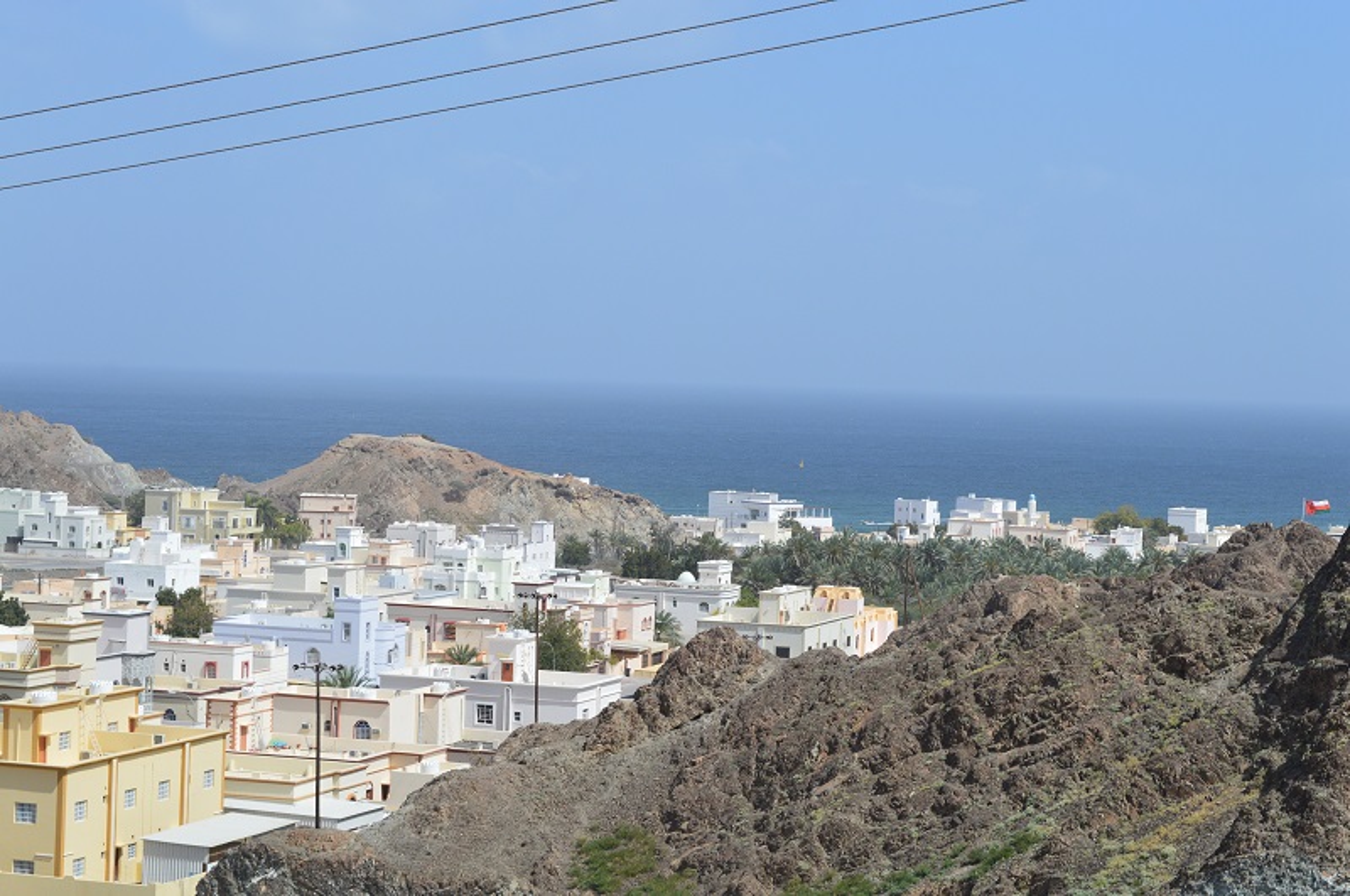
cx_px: 675
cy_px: 448
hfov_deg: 24.7
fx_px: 3089
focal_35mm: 82
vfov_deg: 16.5
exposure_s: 1/500
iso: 250
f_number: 11
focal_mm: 55
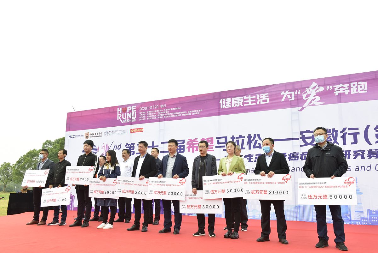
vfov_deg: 41.1
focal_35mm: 32
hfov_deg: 58.7
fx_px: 336
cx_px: 189
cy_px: 126
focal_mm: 32
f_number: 11
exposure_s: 1/125
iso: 800
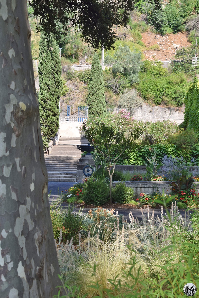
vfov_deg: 33.4
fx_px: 497
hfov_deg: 22.6
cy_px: 149
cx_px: 100
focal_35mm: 60
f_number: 8
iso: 250
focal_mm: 40
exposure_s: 1/250
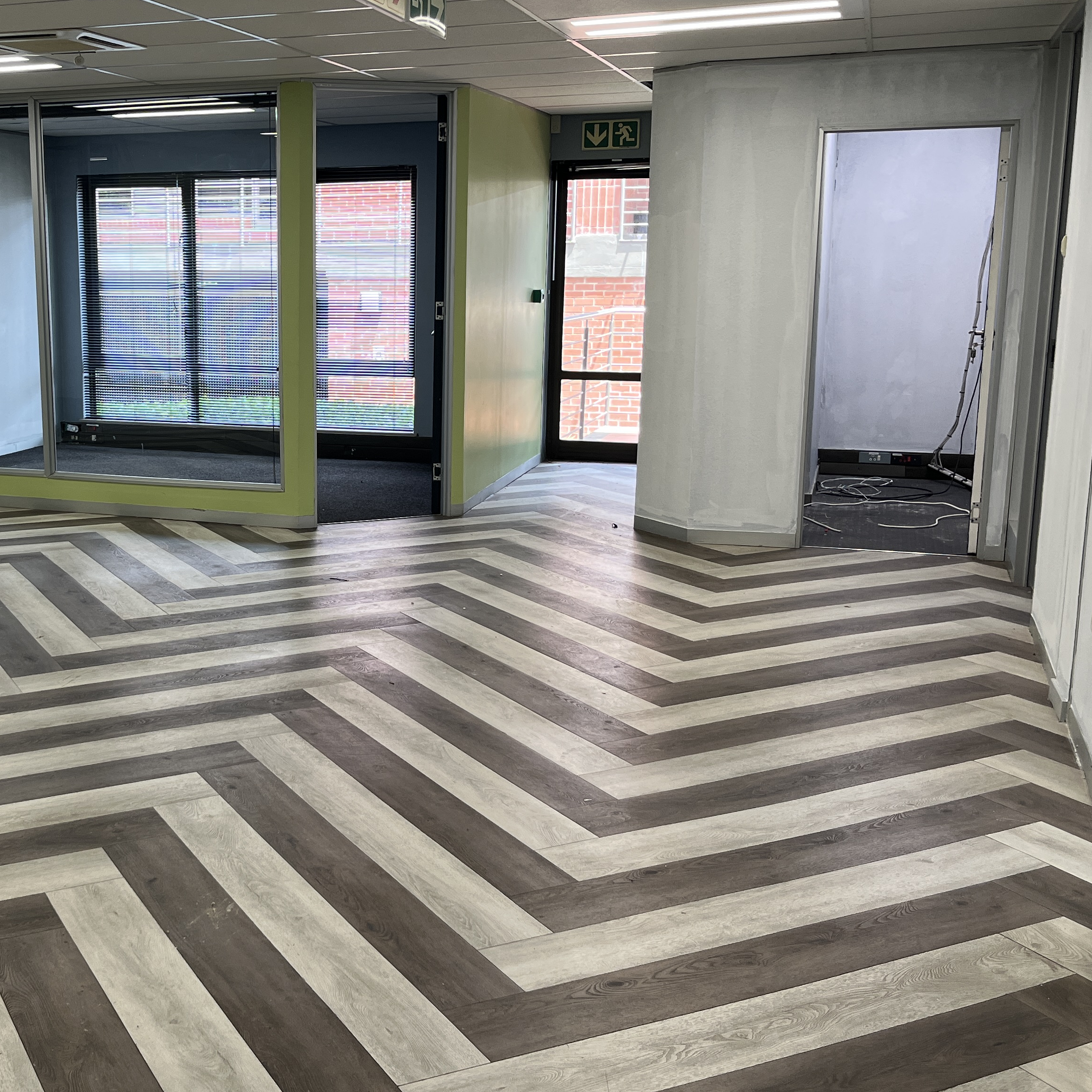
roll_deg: +0.0
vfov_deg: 41.9
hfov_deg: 40.6
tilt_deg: -11.0
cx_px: 262
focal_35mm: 40
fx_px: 1428
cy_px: 526
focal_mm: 5.1
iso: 64
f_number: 1.6
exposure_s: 1/100
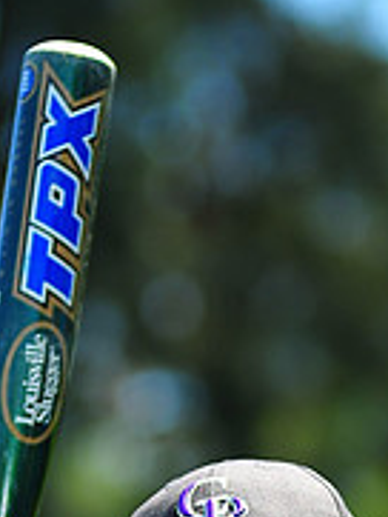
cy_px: 700
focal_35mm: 555
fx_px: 8285
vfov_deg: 3.6
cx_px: 274
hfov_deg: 2.7
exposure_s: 1/500
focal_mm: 180
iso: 200
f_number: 5
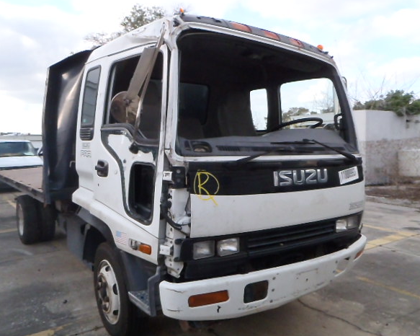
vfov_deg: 48.5
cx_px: 195
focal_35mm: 30
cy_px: 164
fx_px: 373
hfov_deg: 58.7
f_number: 8
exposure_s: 1/640
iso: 800
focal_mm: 5
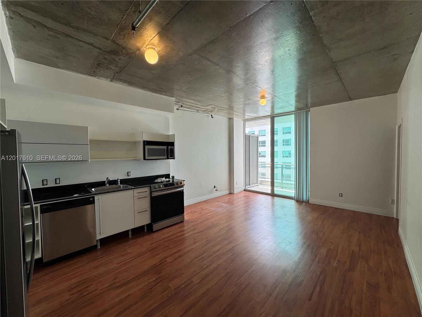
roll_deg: +0.3
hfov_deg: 102.1
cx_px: 211
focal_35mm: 14
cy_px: 158
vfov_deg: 85.7
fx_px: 171
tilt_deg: -2.2
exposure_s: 1/143
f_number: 2.2
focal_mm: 2.22
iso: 40
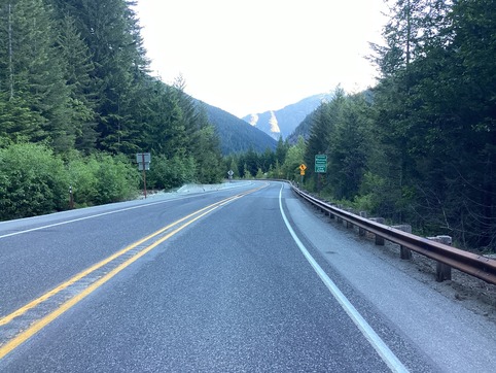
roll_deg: -0.2
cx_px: 248
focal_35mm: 31
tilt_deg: -5.3
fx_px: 444
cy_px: 186
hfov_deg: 58.3
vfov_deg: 45.5
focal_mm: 3.3
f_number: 2.4
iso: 80
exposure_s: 1/100
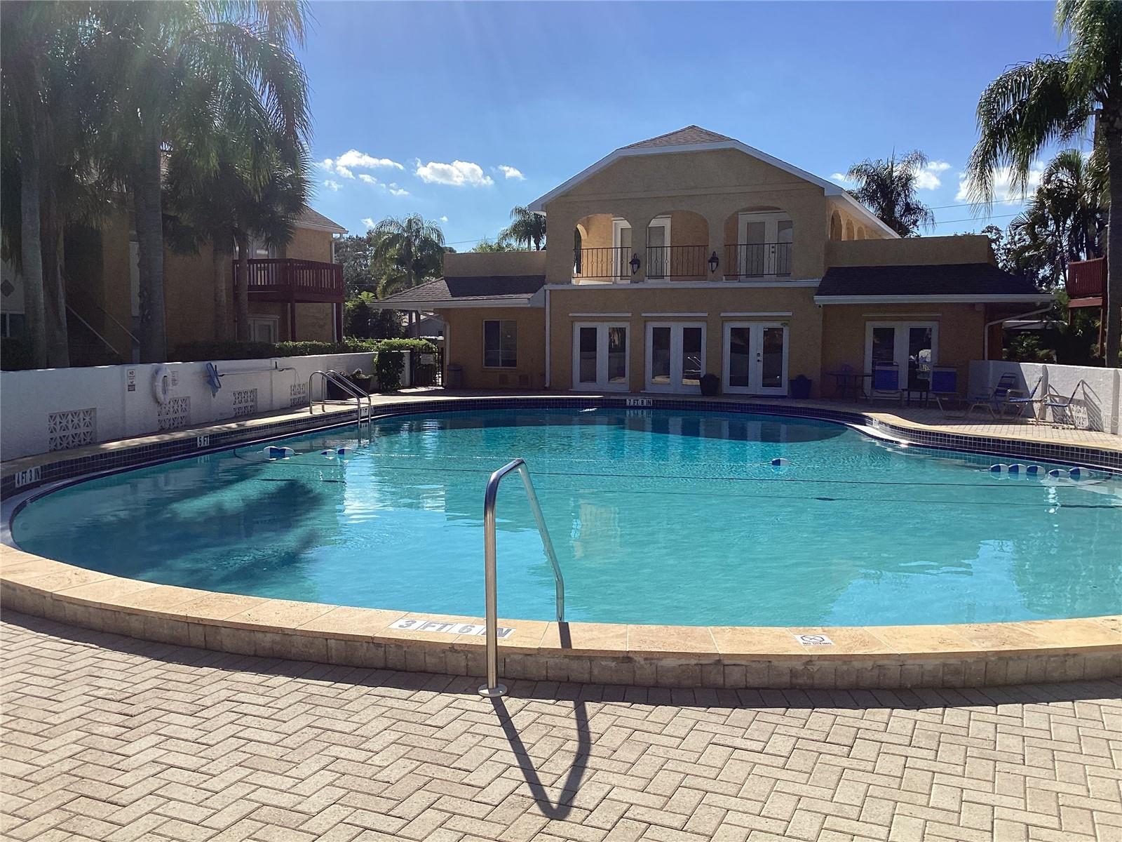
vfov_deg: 45.4
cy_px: 421
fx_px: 1005
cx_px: 561
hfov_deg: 58.4
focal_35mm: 31
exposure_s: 1/2469
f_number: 2.4
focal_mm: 3.3
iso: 25
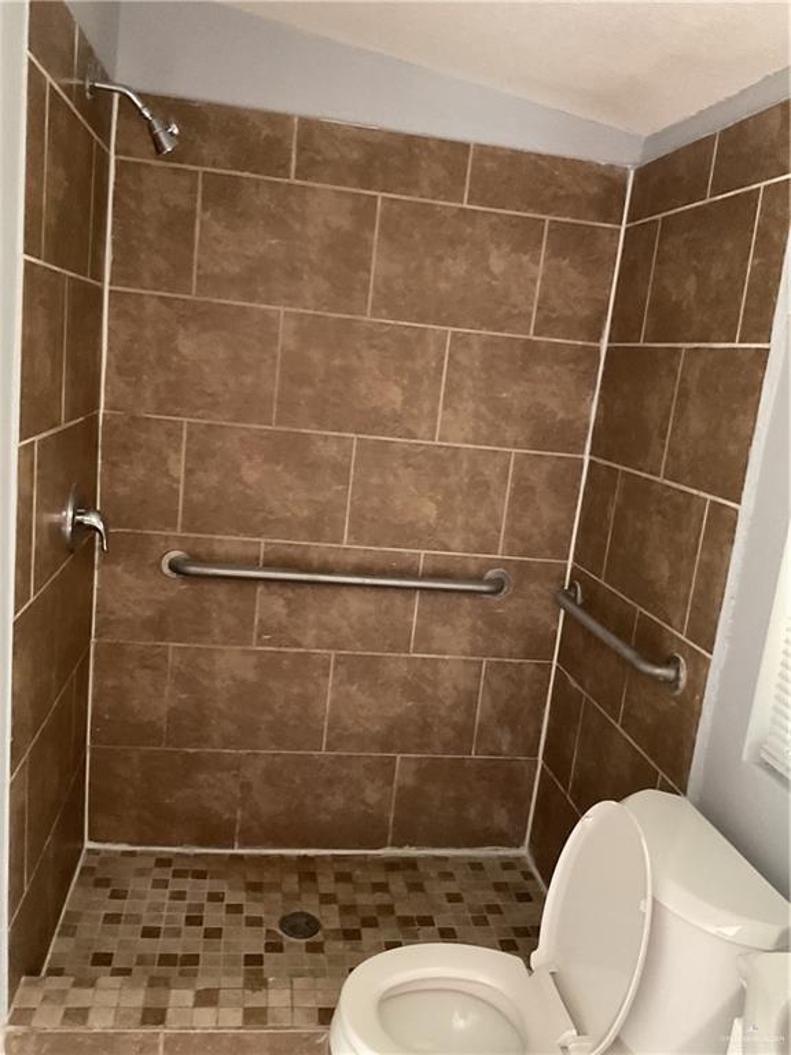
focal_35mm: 29
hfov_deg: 48.2
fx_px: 884
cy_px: 528
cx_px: 396
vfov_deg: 61.7
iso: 320
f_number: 1.8
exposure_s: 1/30
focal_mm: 3
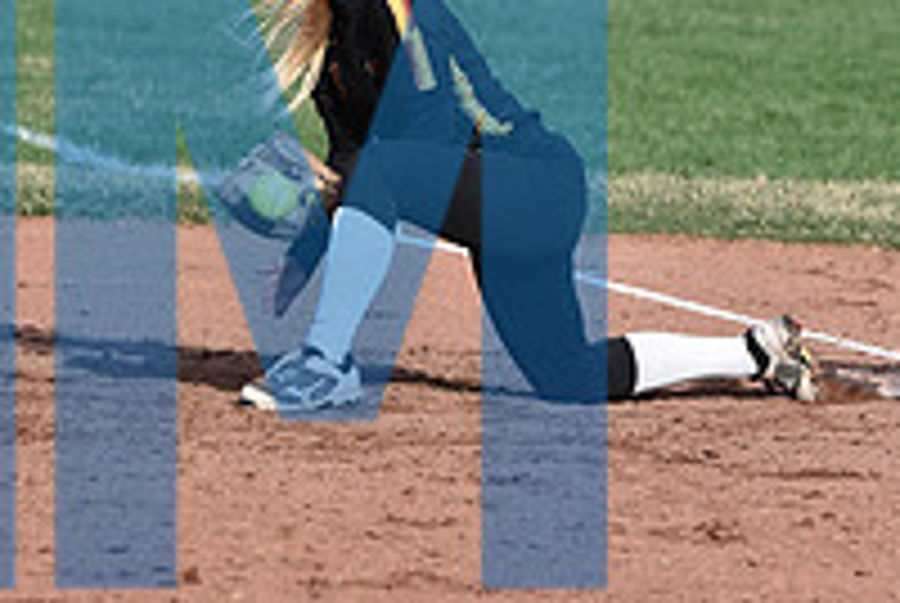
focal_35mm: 579
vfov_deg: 2.4
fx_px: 14496
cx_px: 387
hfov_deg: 3.6
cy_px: 97
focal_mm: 200
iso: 250
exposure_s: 1/1600
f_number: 5.6
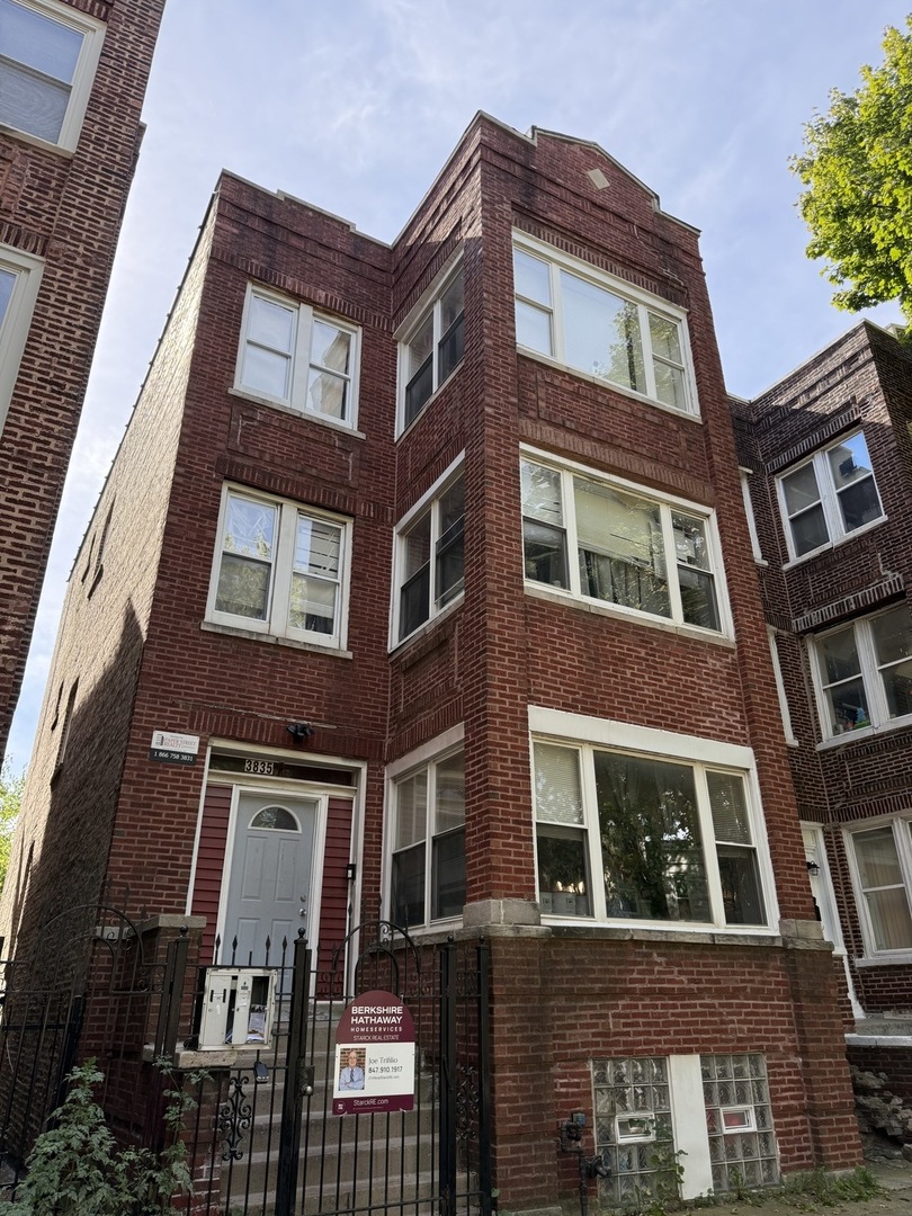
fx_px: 843
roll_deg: -1.7
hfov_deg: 56.8
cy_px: 608
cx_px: 456
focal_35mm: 24
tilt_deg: +23.6
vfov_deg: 71.6
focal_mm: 6.76
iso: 100
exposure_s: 1/1122
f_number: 1.78
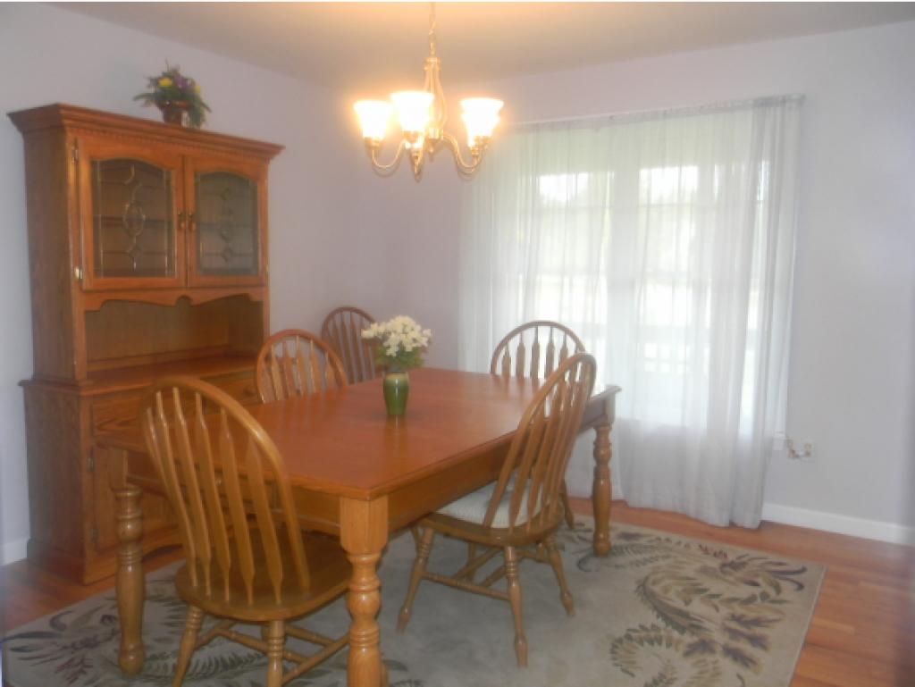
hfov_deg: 63.4
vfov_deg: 49.8
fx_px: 740
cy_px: 344
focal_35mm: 28
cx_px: 458
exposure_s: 1/30
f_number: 3.5
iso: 151
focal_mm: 5
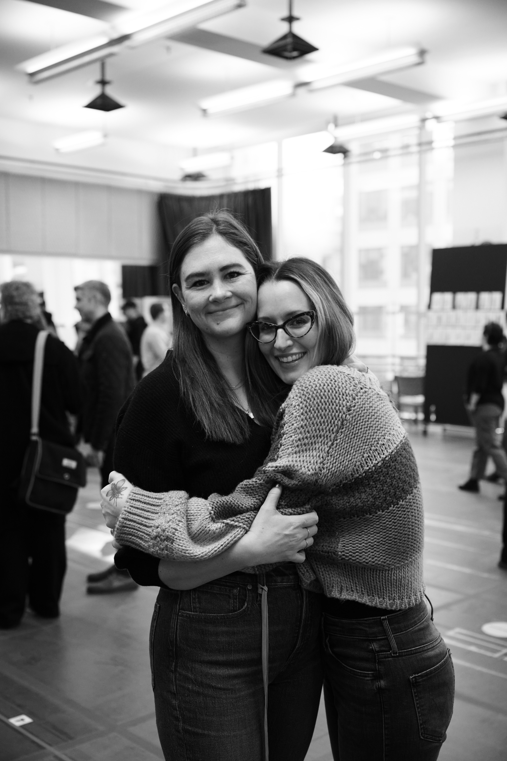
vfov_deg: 46.4
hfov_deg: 31.9
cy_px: 380
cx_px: 254
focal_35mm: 42
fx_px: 887
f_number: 3.5
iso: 2500
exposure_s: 1/250
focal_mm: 42
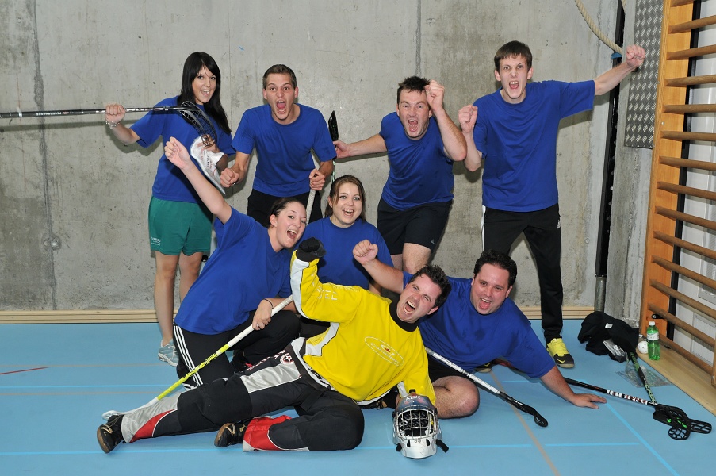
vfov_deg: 36.8
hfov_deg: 53.2
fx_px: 715
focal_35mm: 36
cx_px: 358
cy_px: 238
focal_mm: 24
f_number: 6.3
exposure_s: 1/60
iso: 640
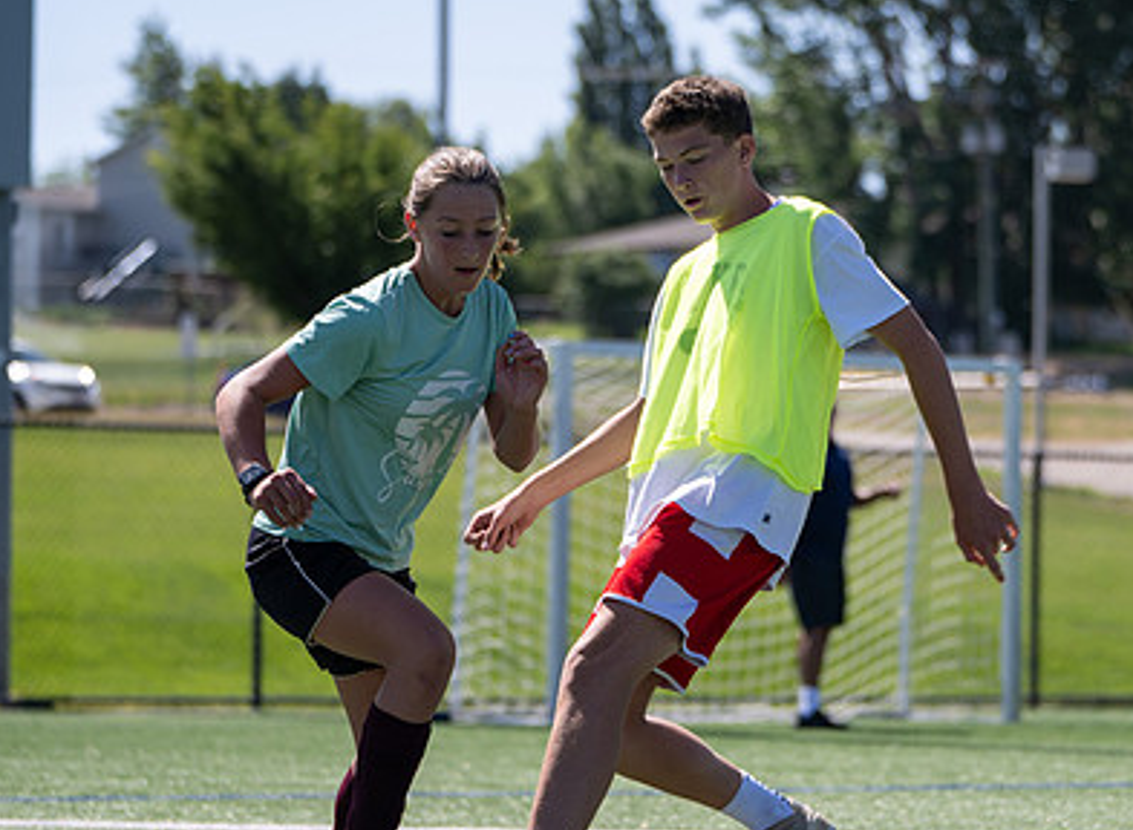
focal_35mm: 153
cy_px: 445
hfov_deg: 13.0
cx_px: 740
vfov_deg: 9.6
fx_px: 4967
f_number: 2.8
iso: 50
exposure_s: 1/800
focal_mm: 90
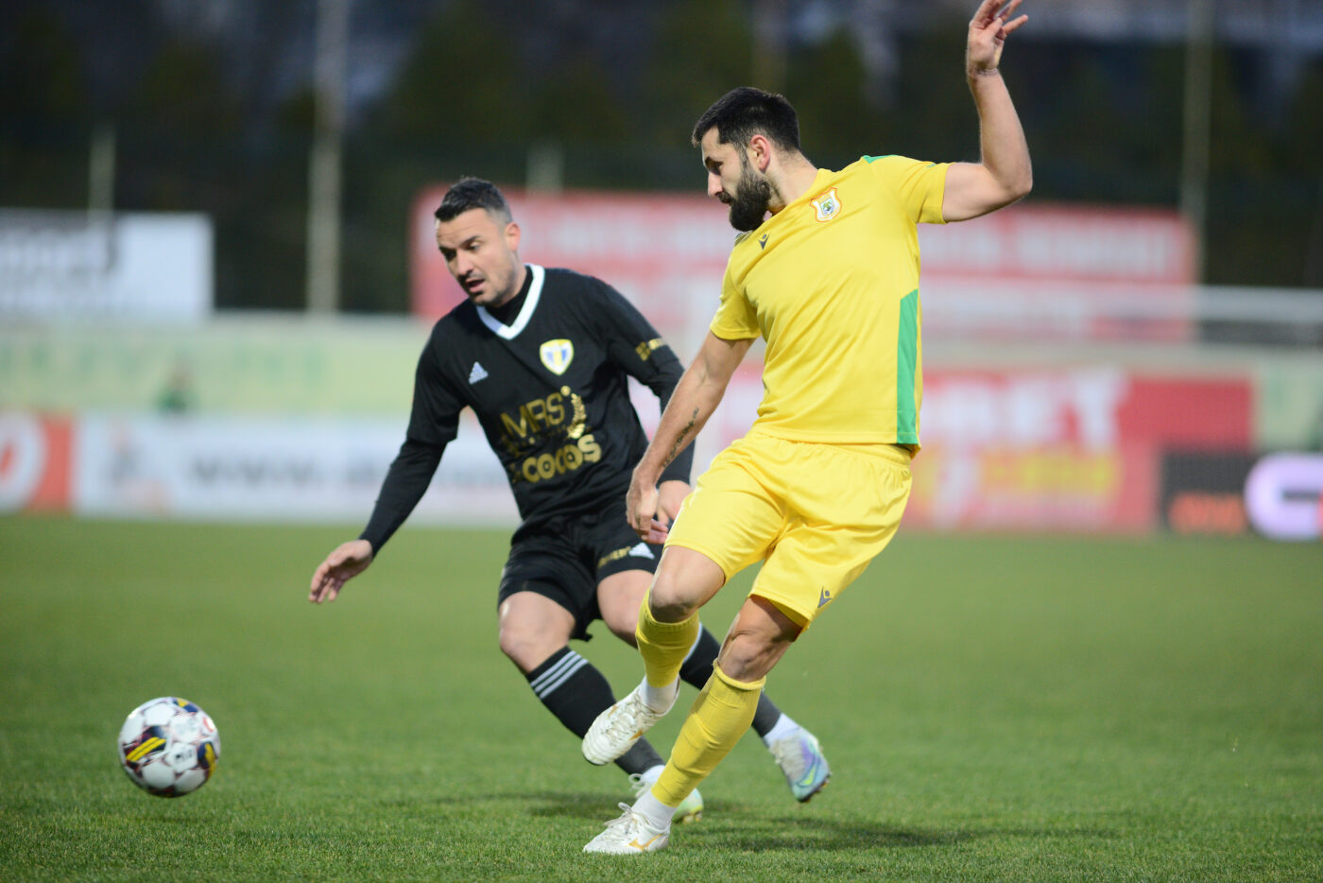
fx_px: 11027
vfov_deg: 4.6
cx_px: 662
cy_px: 442
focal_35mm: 300
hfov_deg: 6.9
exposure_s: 1/800
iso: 1600
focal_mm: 300
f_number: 2.8
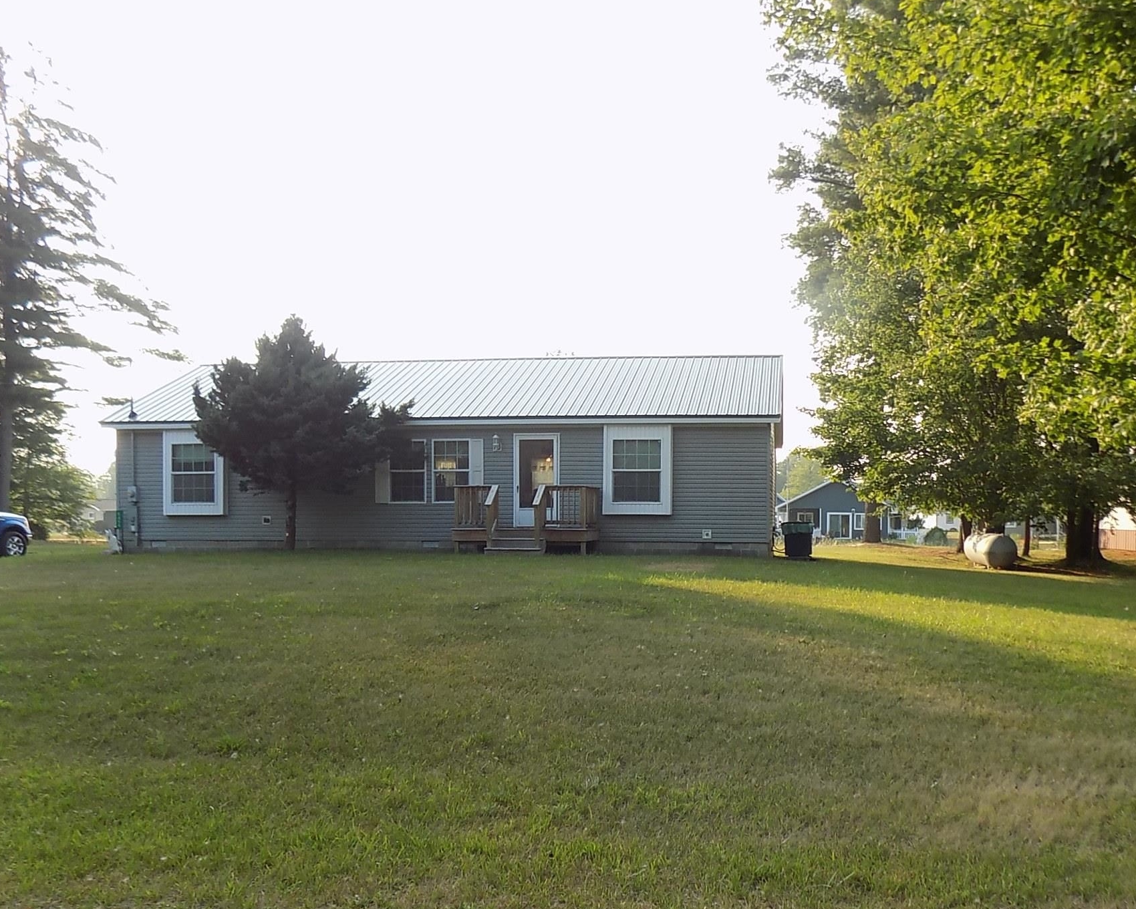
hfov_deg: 58.2
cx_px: 690
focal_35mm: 30
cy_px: 562
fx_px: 1009
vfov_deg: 48.1
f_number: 3.1
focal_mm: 4
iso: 80
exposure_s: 1/250
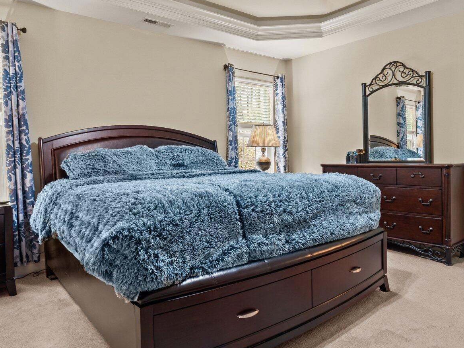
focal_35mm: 27
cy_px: 156
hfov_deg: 65.3
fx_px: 362
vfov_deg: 51.3
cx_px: 237
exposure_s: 2
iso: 400
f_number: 8
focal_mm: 16
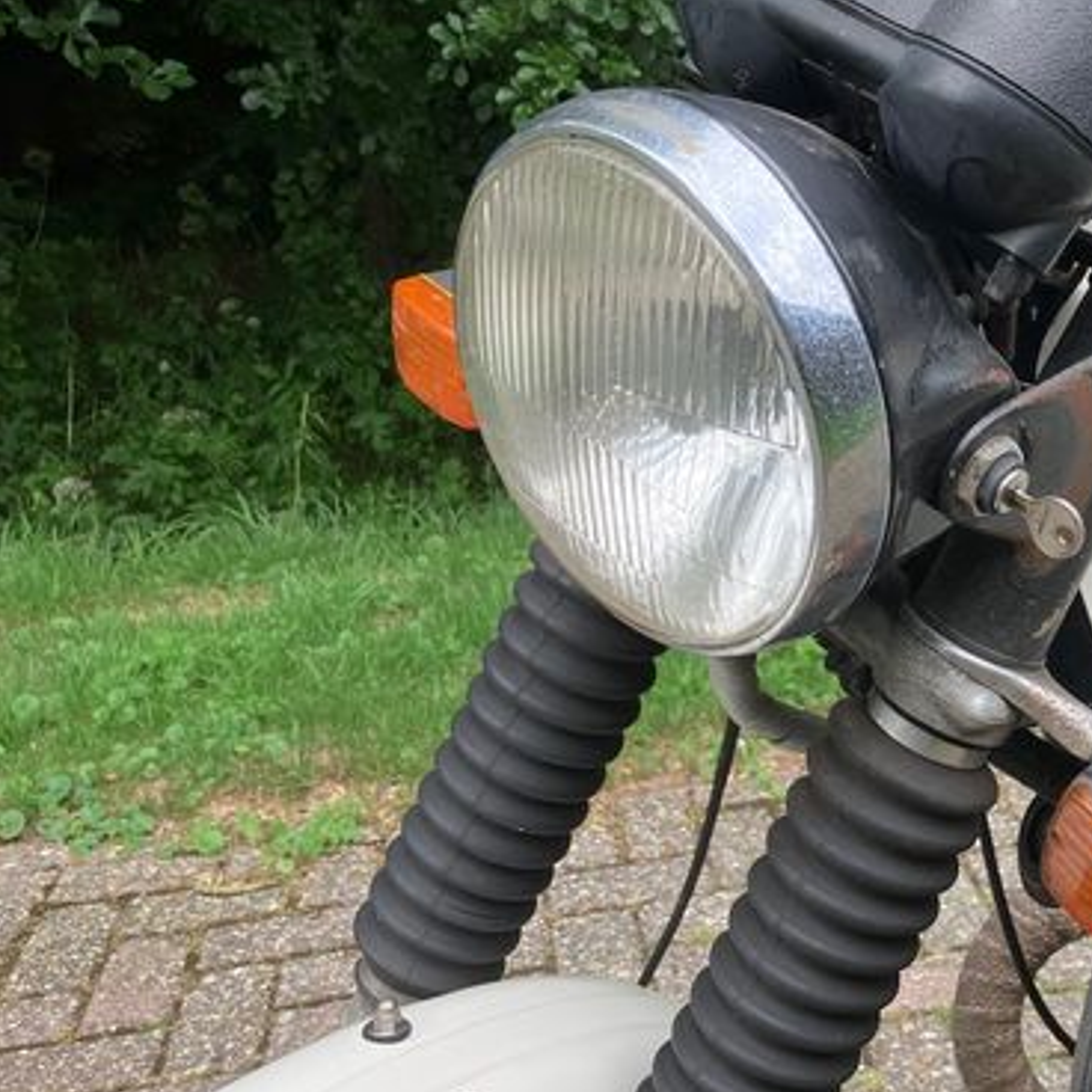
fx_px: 1535
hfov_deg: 37.9
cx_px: 852
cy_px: 487
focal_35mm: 43
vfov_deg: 39.1
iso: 25
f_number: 1.8
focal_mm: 3.99
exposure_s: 1/270
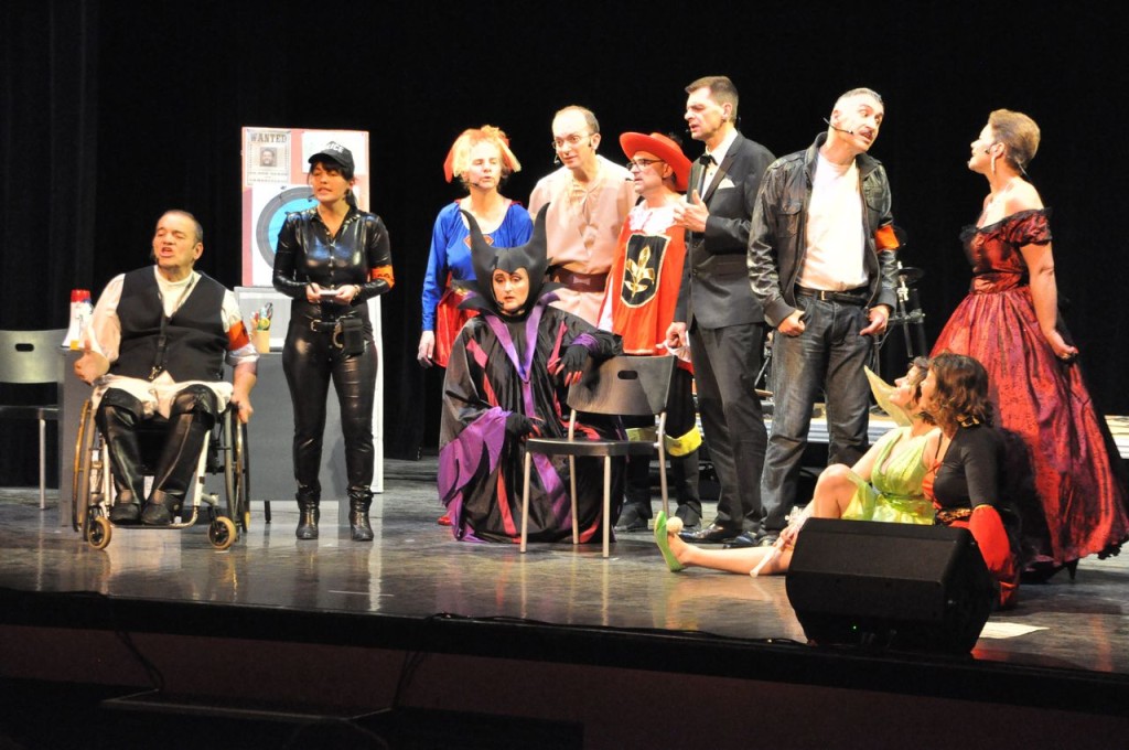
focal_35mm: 135
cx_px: 564
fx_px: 4228
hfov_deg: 15.2
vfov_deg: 10.1
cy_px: 375
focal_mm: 90
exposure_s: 1/40
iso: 3200
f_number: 5.6
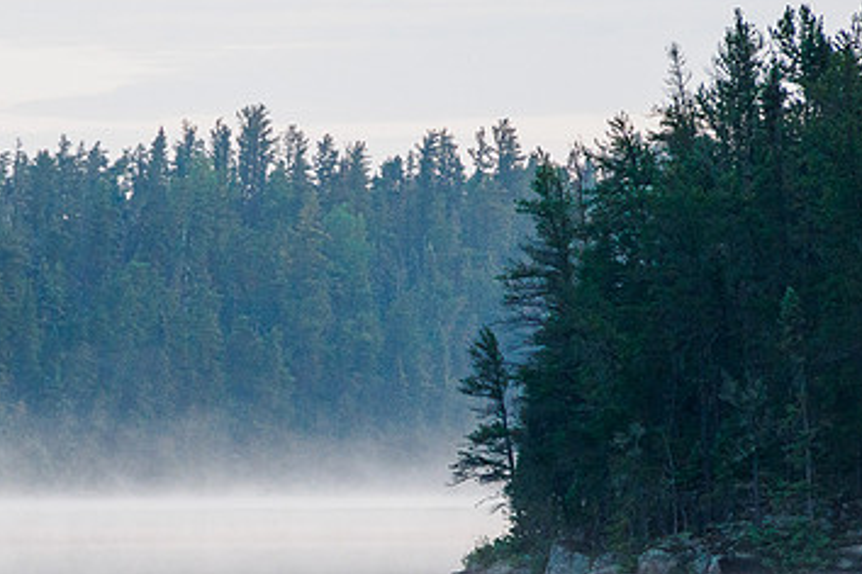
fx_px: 13216
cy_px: 441
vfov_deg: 2.5
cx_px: 200
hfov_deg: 3.7
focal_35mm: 552
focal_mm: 162
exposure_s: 1/320
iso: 1600
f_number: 8
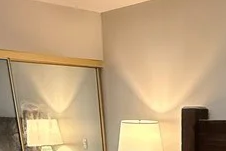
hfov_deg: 29.6
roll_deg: -1.2
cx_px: 190
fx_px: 415
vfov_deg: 15.2
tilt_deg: -28.3
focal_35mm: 66
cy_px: 328
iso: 1000
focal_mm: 2.22
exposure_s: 1/40
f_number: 2.2
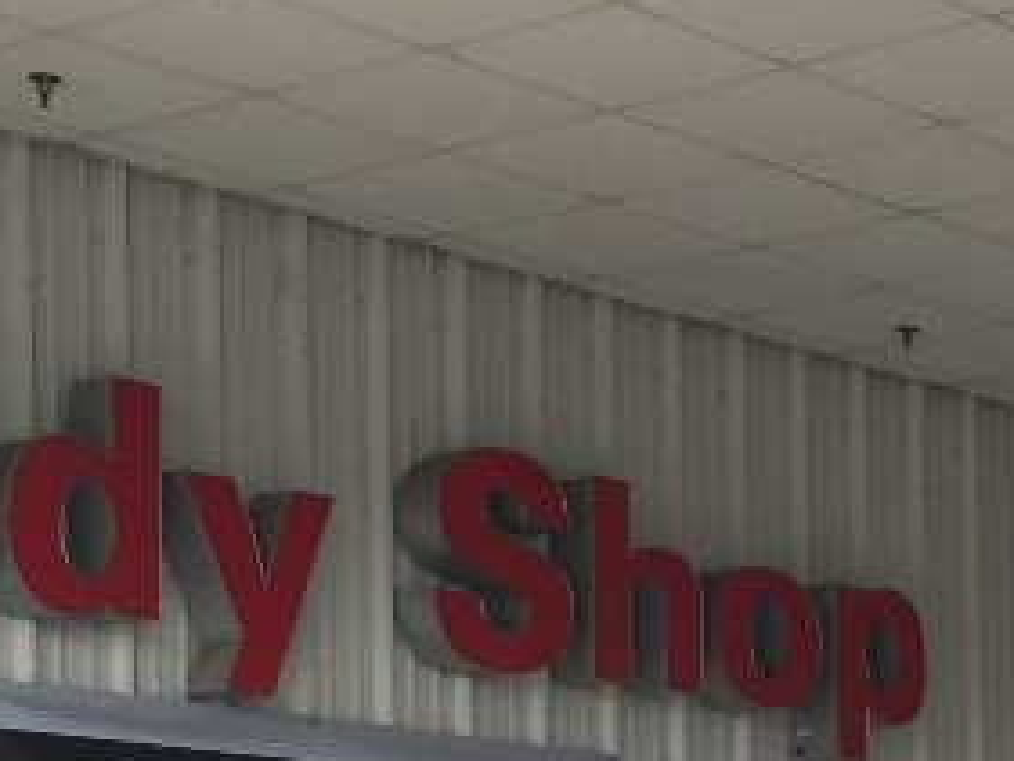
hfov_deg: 16.1
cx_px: 1184
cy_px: 1041
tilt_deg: +3.0
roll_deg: -1.0
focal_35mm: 118
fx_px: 3458
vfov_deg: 12.1
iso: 32
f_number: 2.2
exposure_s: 1/439
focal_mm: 4.15
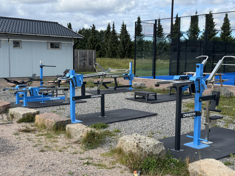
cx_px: 118
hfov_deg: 39.7
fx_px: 326
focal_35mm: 48
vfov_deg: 30.3
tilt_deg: -6.0
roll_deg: -0.4
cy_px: 88
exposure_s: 1/2611
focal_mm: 6.76
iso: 64
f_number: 1.78
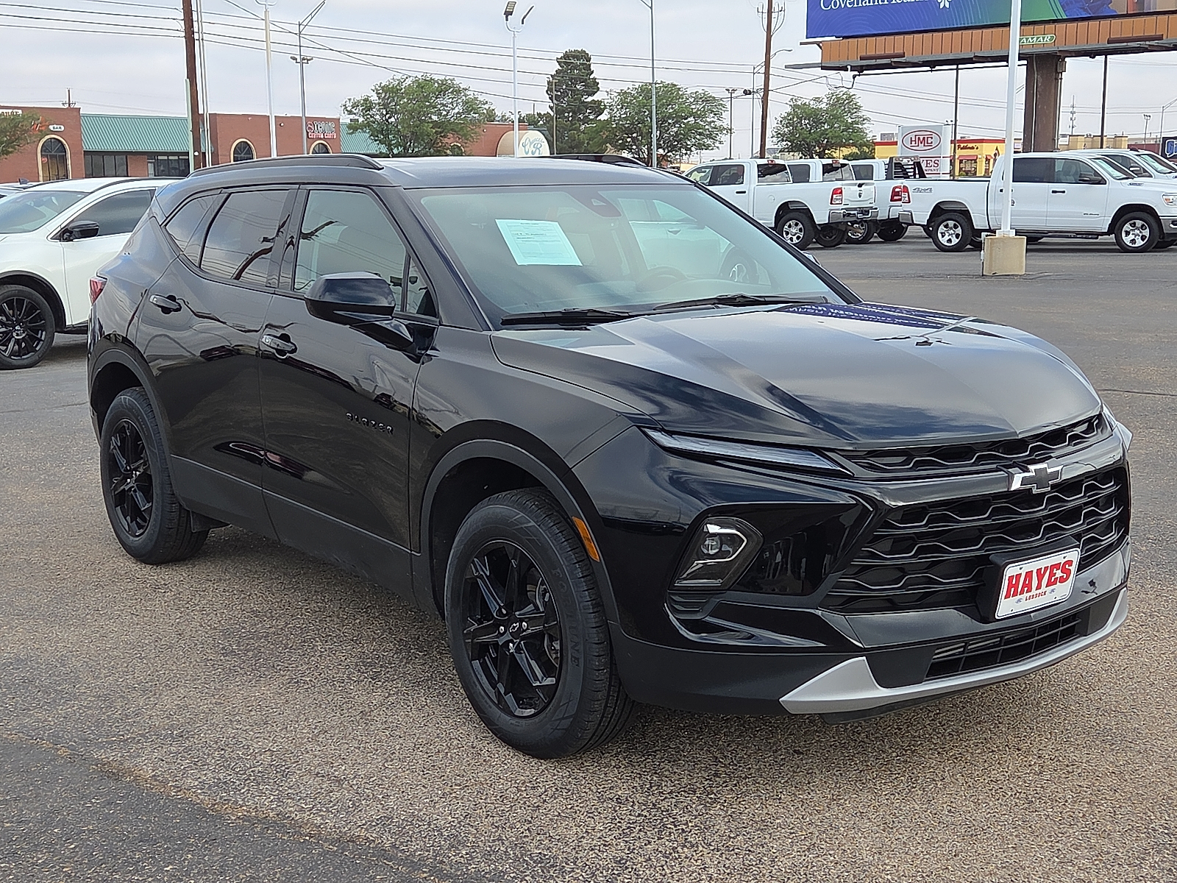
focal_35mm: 45
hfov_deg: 42.1
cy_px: 442
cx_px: 588
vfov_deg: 32.2
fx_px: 1530
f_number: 1.8
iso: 76
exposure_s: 1/1667
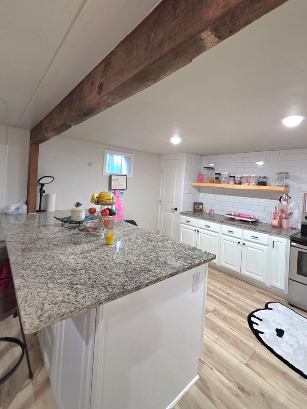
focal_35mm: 15
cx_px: 162
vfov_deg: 97.8
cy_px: 183
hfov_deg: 81.7
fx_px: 177
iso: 400
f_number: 1.9
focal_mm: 2.2
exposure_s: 1/60.2
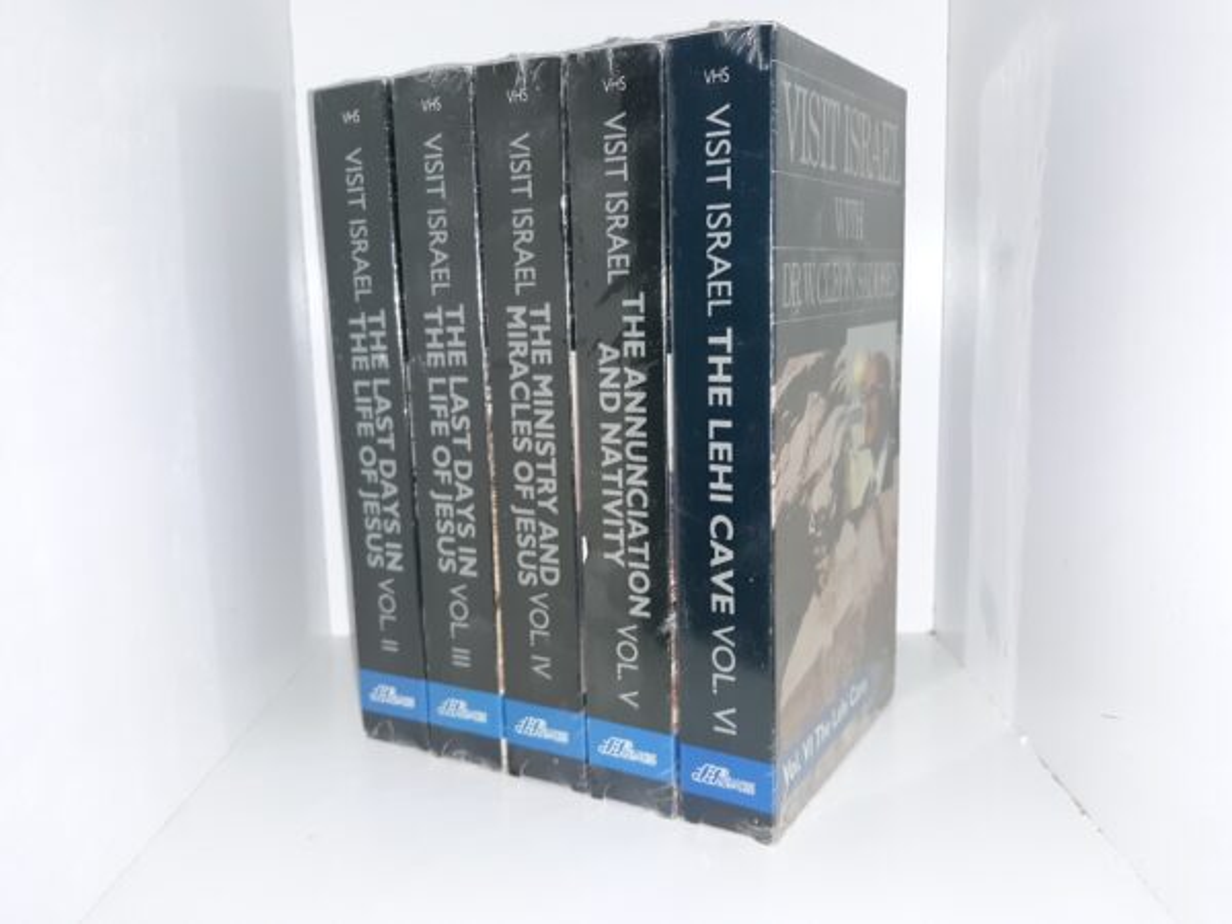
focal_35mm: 28
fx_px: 997
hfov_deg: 63.4
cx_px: 616
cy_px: 462
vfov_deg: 49.7
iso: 80
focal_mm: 3.7
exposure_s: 1/120
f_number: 1.7
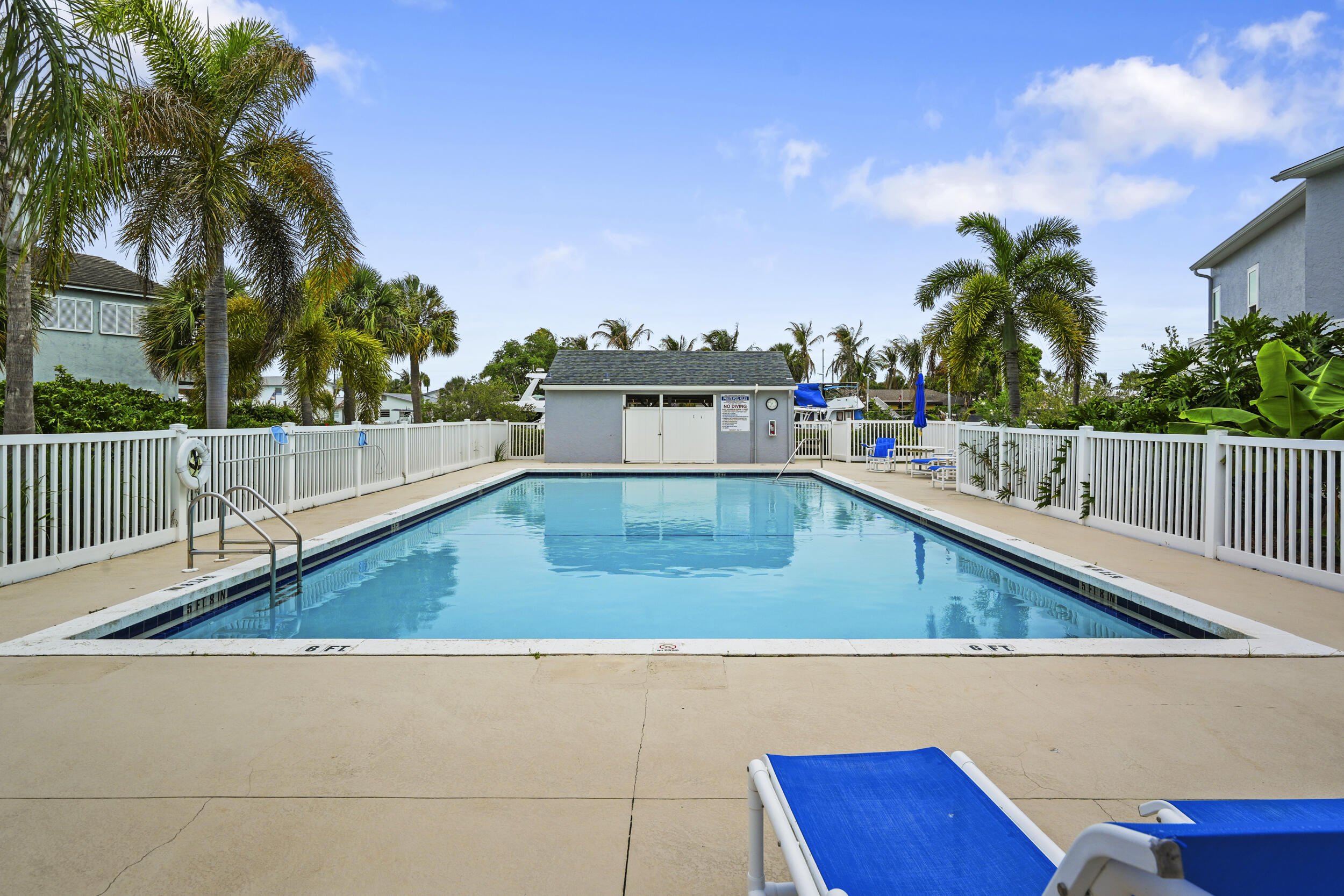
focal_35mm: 19
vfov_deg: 64.6
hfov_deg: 86.9
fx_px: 709
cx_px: 672
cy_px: 448
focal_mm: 19
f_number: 10
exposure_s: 1/60
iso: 100
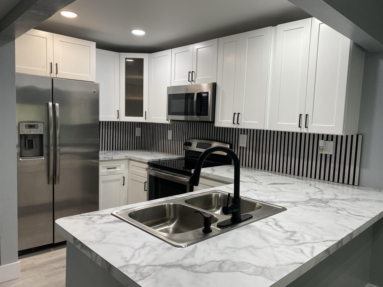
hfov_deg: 67.3
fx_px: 288
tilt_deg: -5.2
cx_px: 192
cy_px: 144
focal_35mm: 26
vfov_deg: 53.1
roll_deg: -1.7
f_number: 1.8
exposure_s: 1/120
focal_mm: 4.25
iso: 100
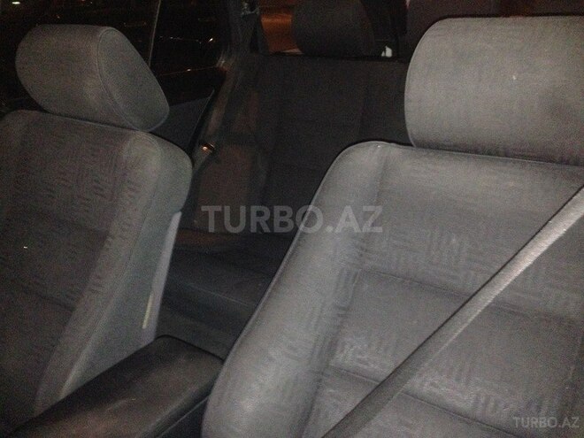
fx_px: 557
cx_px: 292
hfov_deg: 55.4
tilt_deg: -21.8
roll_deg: +1.2
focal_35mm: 33
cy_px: 219
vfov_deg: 42.9
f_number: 2.4
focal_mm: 4.12
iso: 800
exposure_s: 1/16
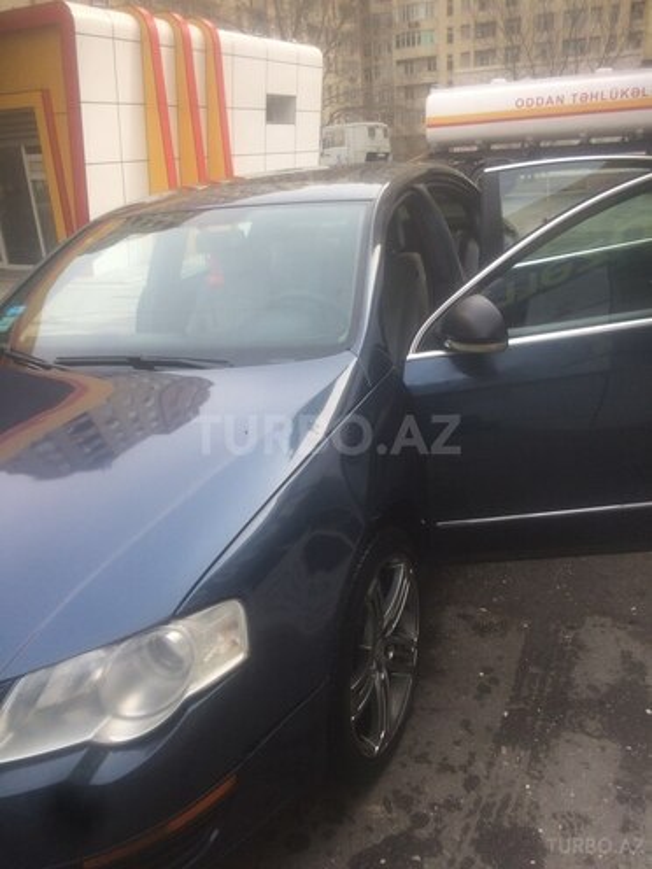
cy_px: 434
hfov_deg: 48.2
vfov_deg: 61.7
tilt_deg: -26.2
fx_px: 728
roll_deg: +1.6
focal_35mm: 29
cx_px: 326
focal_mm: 4.15
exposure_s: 1/354
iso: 32
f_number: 2.2
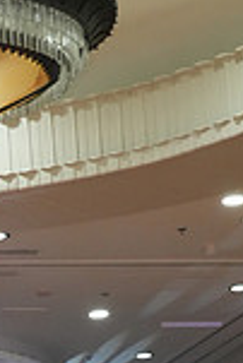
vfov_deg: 11.3
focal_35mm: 169
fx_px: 1707
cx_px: -167
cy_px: 654
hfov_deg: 7.9
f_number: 7.1
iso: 4000
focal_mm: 44
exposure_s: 1/200
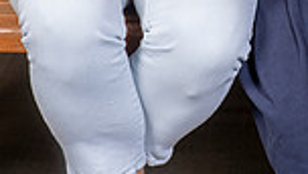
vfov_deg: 5.8
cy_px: -237
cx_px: 271
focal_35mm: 201
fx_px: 1644
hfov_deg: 10.7
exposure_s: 1/125
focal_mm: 65
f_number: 7.1
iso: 160
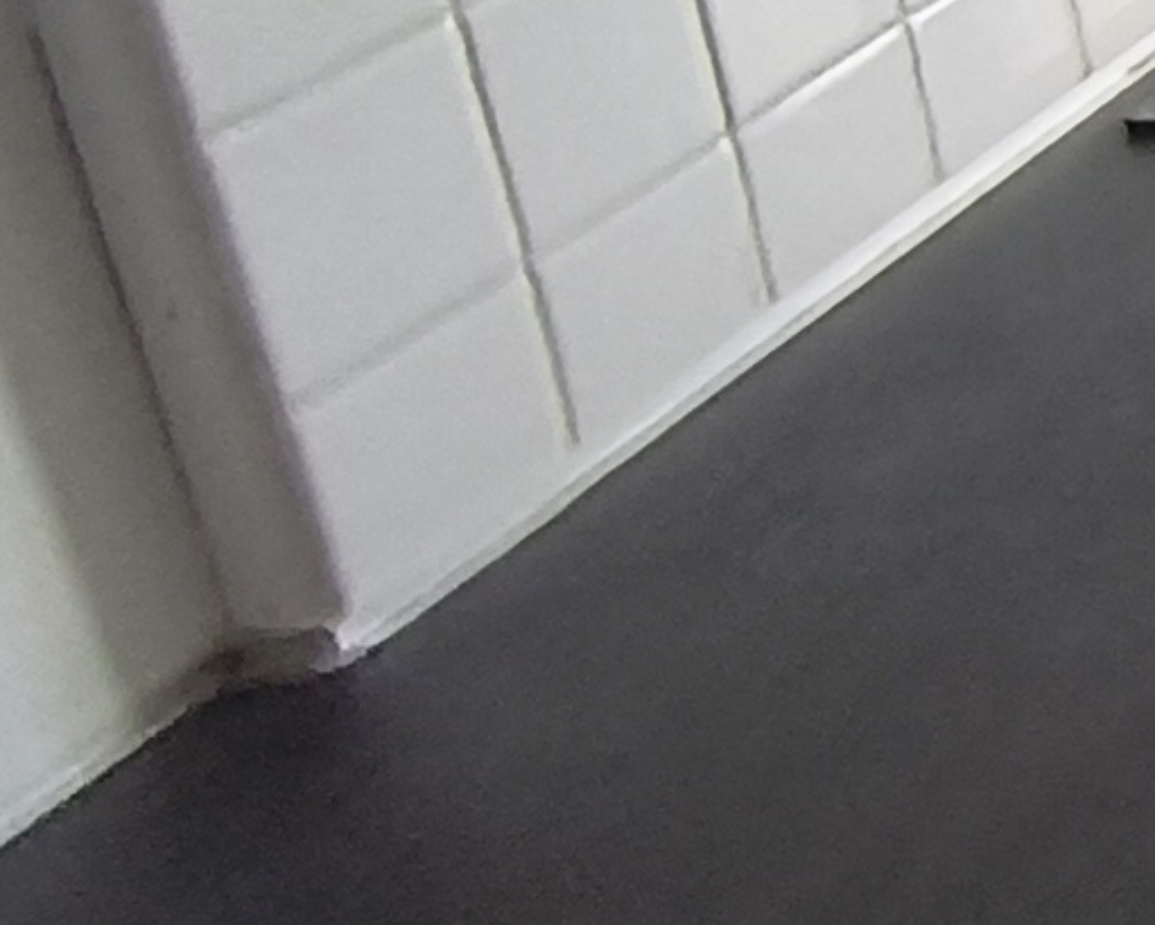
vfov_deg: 15.0
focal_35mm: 94
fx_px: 3214
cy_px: -538
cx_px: 3257
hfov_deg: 12.2
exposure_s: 1/116
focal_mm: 1.65
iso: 50
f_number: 2.2
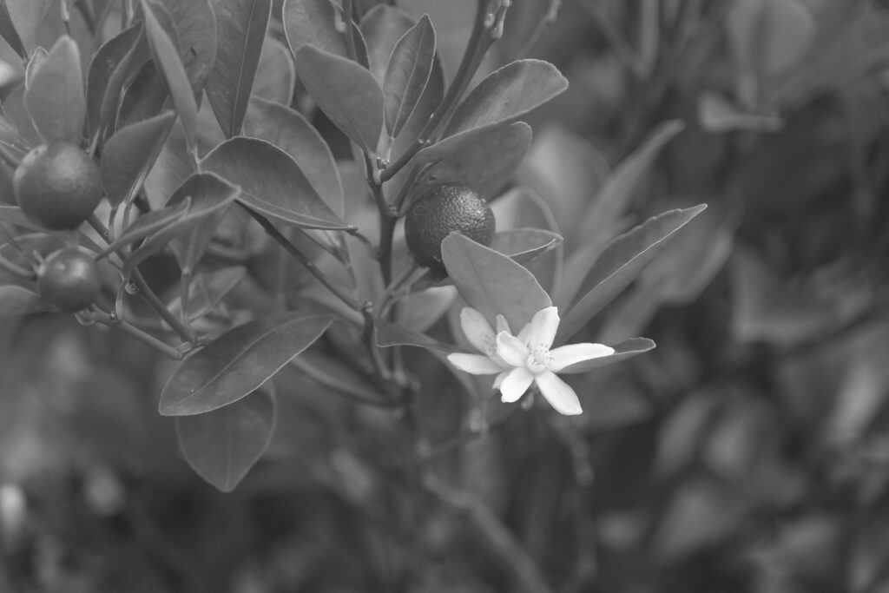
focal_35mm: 120
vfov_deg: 11.4
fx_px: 2964
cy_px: 296
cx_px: 444
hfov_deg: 17.1
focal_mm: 80
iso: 640
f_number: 4
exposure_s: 1/160
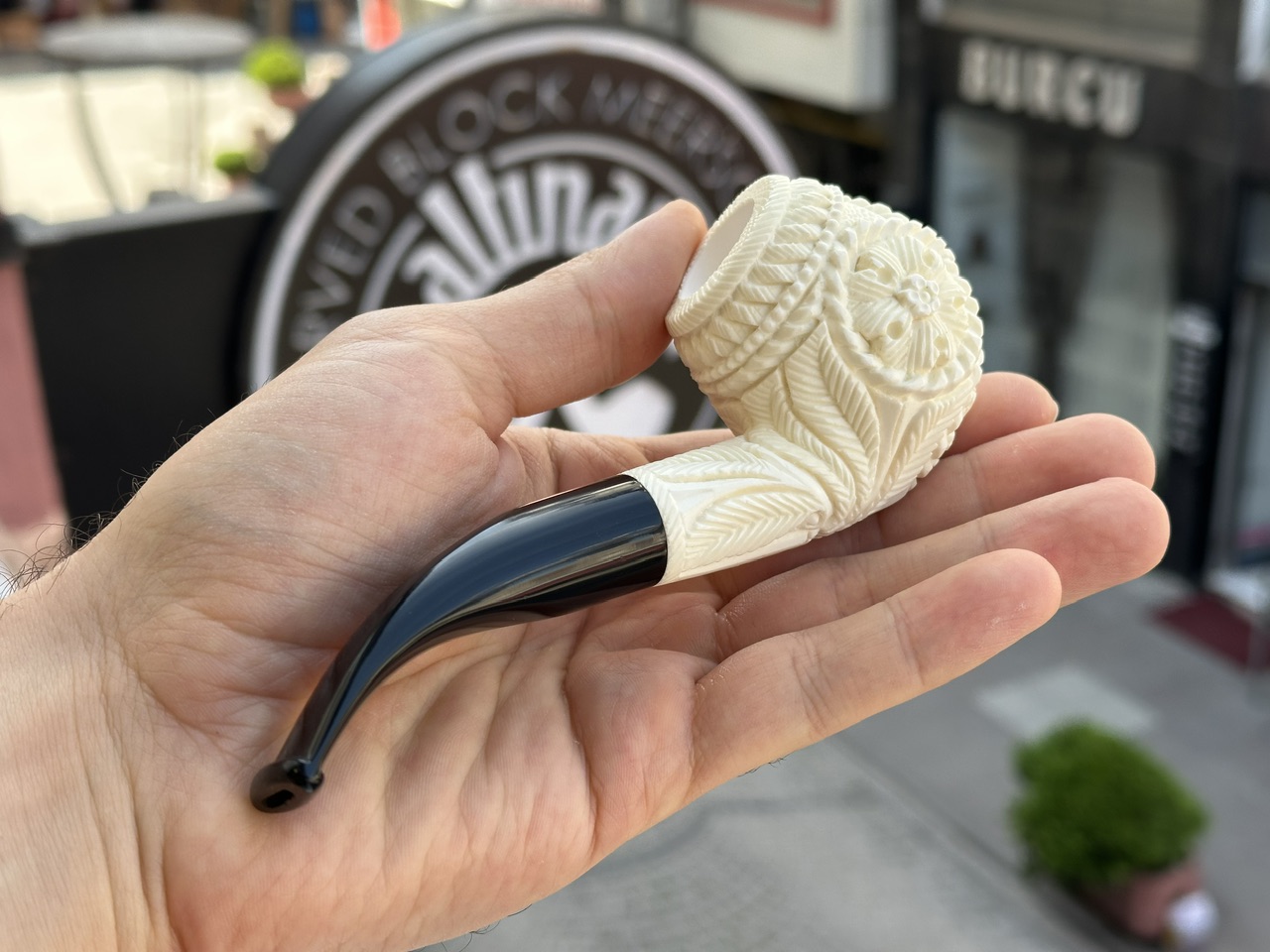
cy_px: 476
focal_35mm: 48
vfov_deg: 30.3
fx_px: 1761
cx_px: 635
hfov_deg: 39.7
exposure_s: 1/642
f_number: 1.78
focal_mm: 6.86
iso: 64
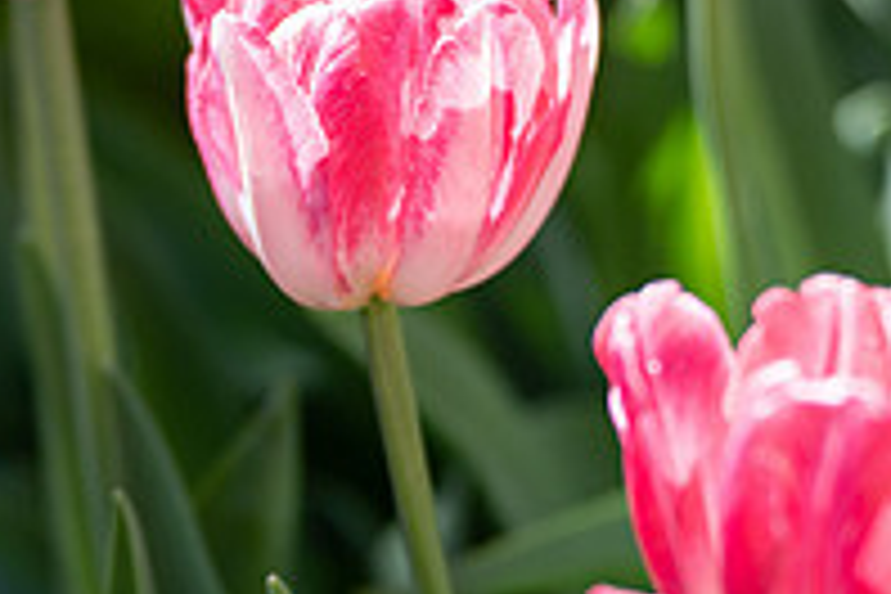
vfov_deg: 4.5
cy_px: 34
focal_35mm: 308
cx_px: 414
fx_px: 7622
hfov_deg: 6.7
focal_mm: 105
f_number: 2.8
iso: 100
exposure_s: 1/1250
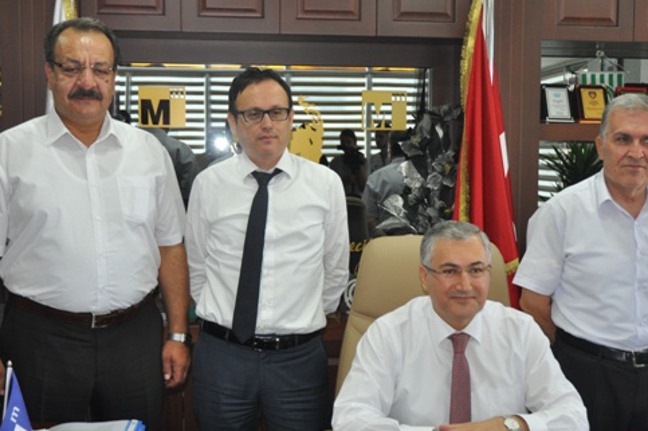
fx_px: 1037
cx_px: 342
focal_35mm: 58
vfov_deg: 23.5
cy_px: 233
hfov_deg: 34.7
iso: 800
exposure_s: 1/60
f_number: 3.8
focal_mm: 29
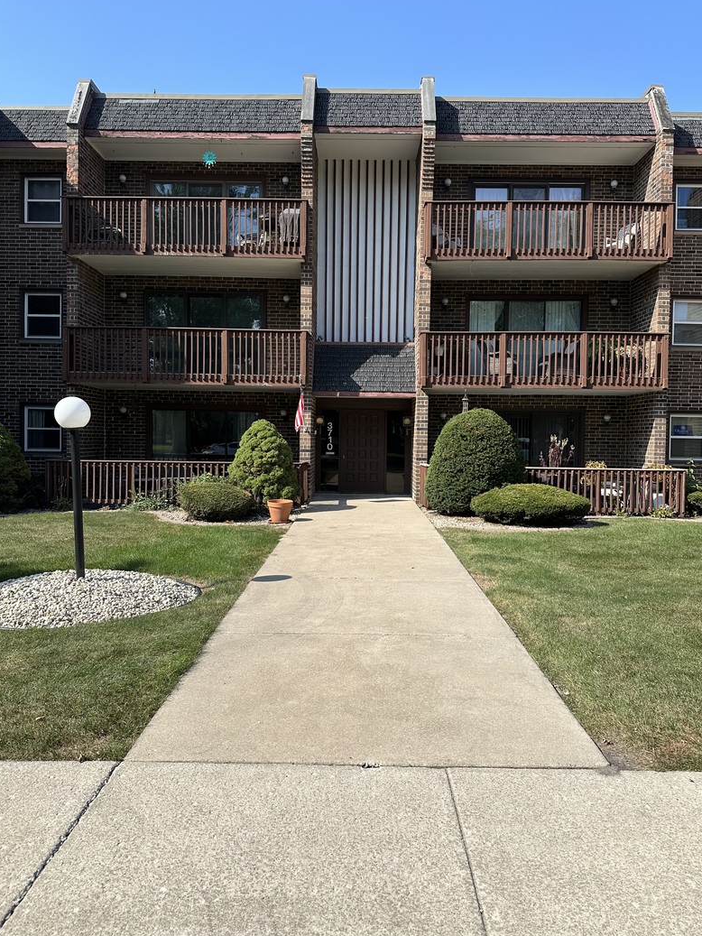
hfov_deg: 54.9
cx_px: 360
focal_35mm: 25
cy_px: 449
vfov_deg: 69.4
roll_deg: -0.3
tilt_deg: -0.9
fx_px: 676
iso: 80
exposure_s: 1/3861
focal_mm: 6.86
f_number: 1.78
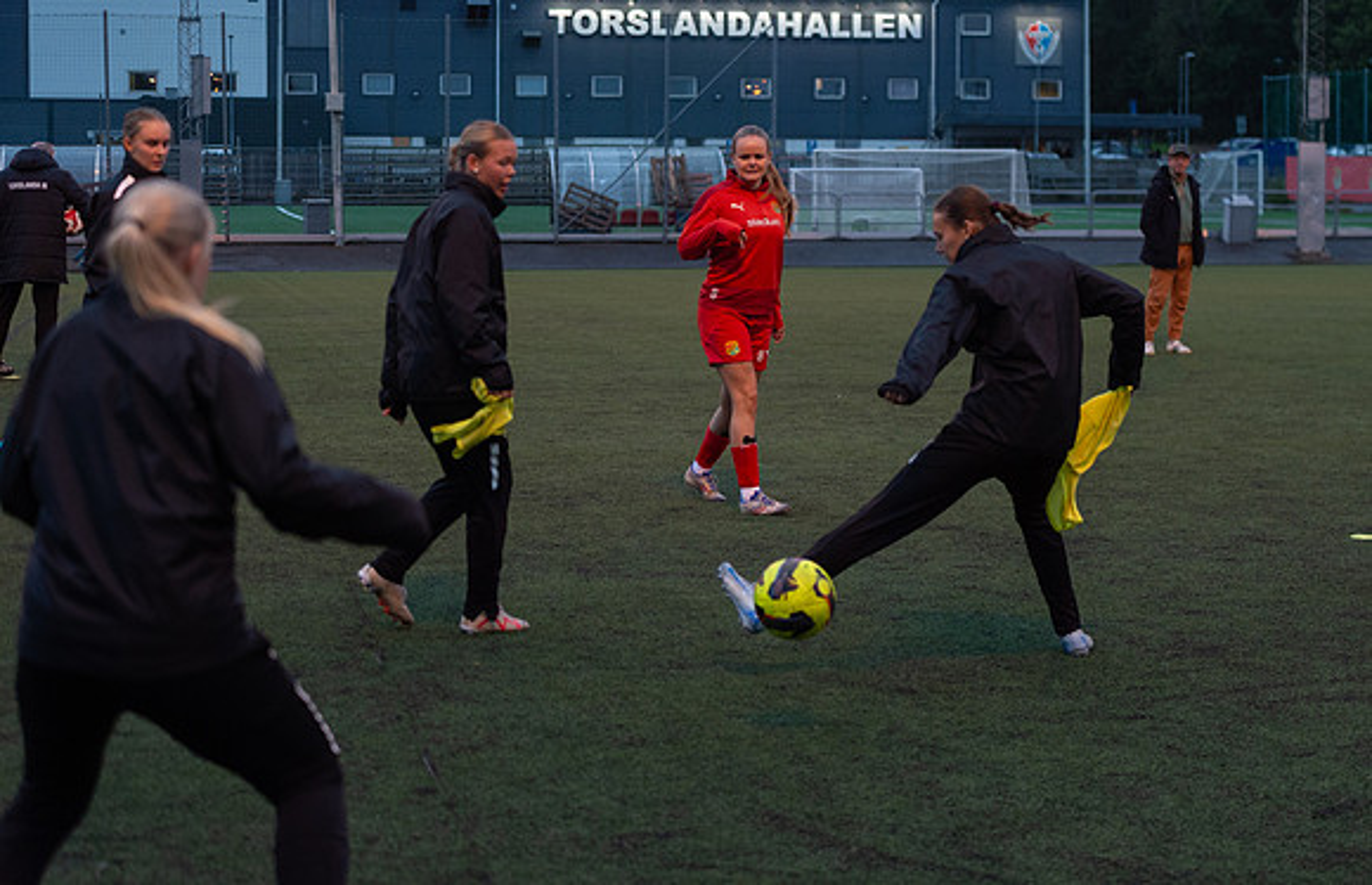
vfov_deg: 16.8
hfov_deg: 25.7
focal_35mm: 80
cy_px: 371
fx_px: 3000
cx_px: 772
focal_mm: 70
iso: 2200
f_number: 3.2
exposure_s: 1/640
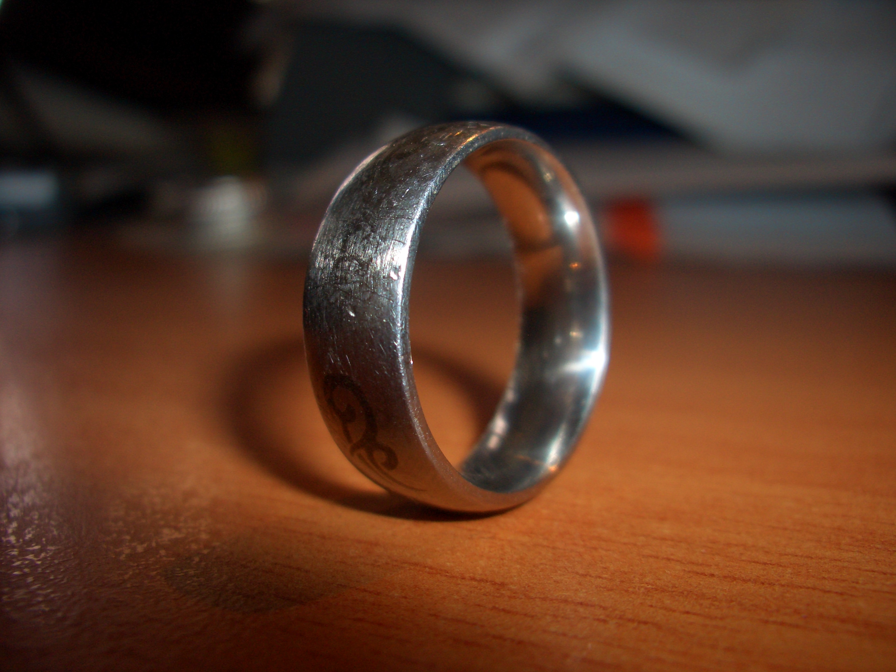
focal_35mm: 35
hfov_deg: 52.6
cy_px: 336
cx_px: 448
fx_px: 906
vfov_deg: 40.7
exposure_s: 1/60
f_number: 2.6
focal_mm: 5.8
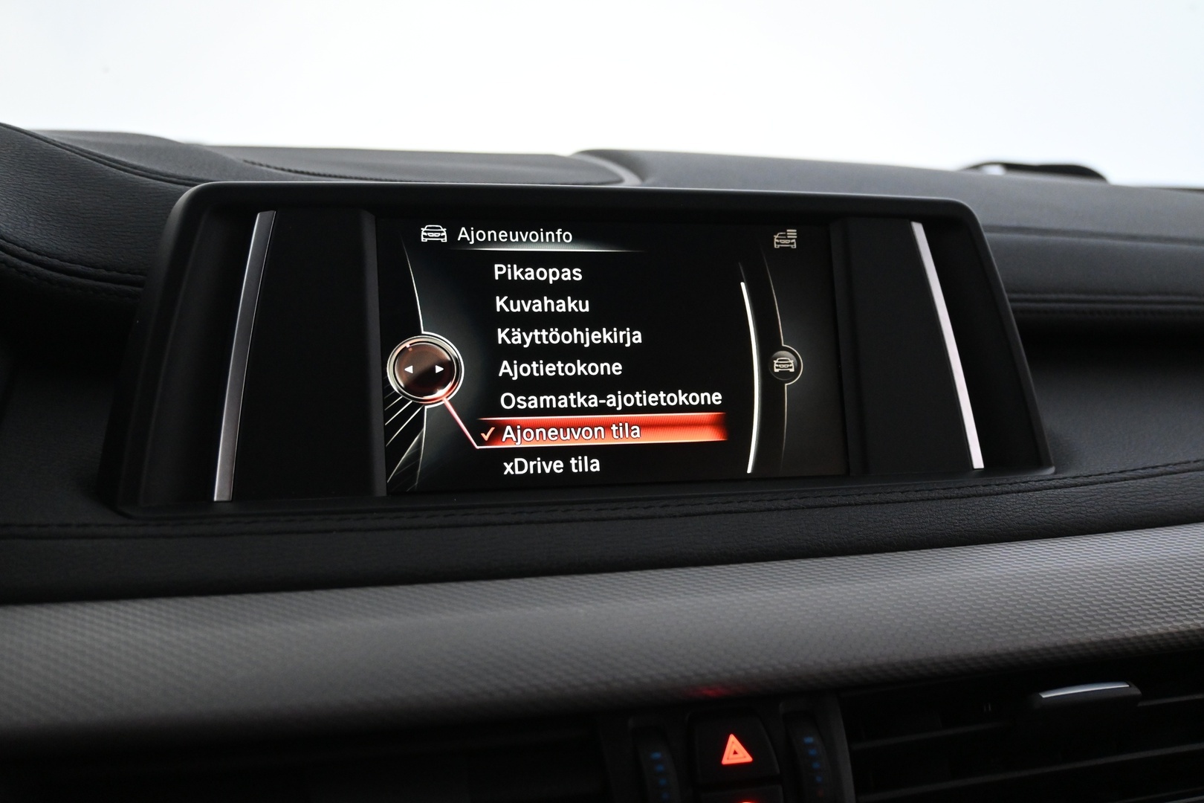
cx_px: 602
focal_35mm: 39
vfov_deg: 34.2
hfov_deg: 49.6
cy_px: 402
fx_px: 1304
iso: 3600
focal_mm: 26
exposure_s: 1/40
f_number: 4.5
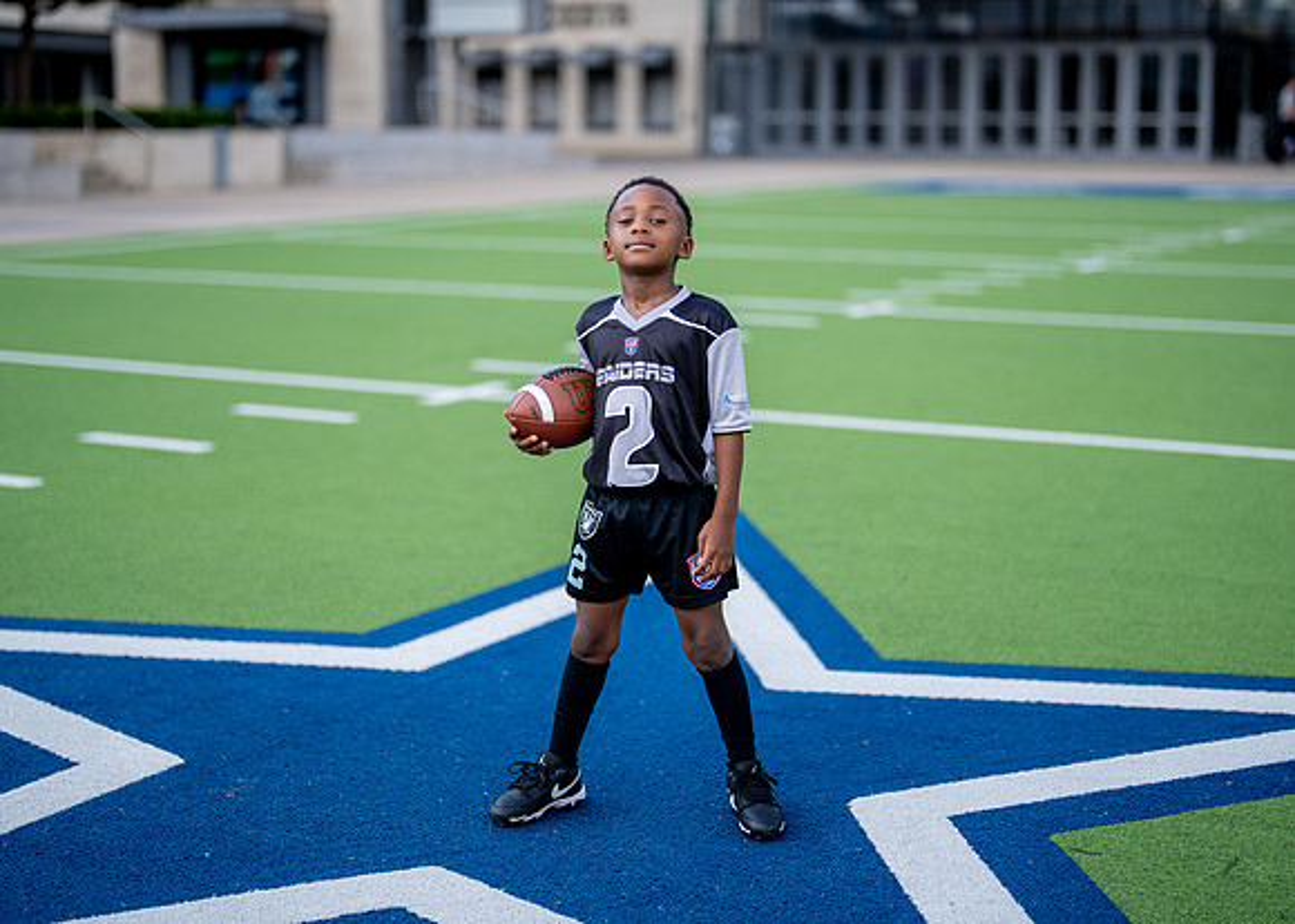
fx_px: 2240
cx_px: 653
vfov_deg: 23.3
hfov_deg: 32.2
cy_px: 402
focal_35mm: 61
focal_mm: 50
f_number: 1.2
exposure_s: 1/1600
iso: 100
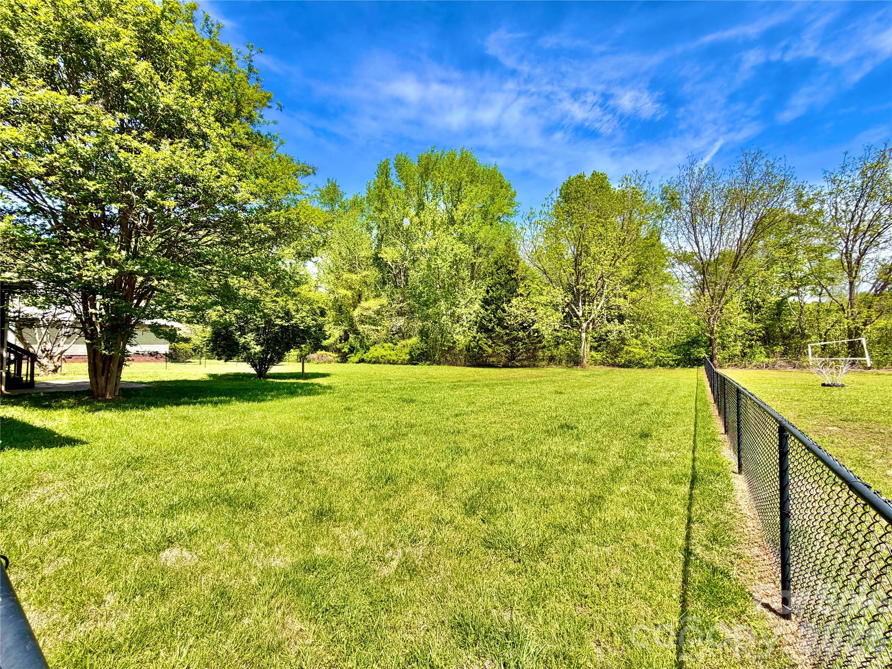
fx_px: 361
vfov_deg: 85.7
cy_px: 334
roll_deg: +0.3
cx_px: 446
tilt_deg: +0.7
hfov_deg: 102.1
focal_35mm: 14
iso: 32
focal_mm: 2.22
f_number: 2.2
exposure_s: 1/770
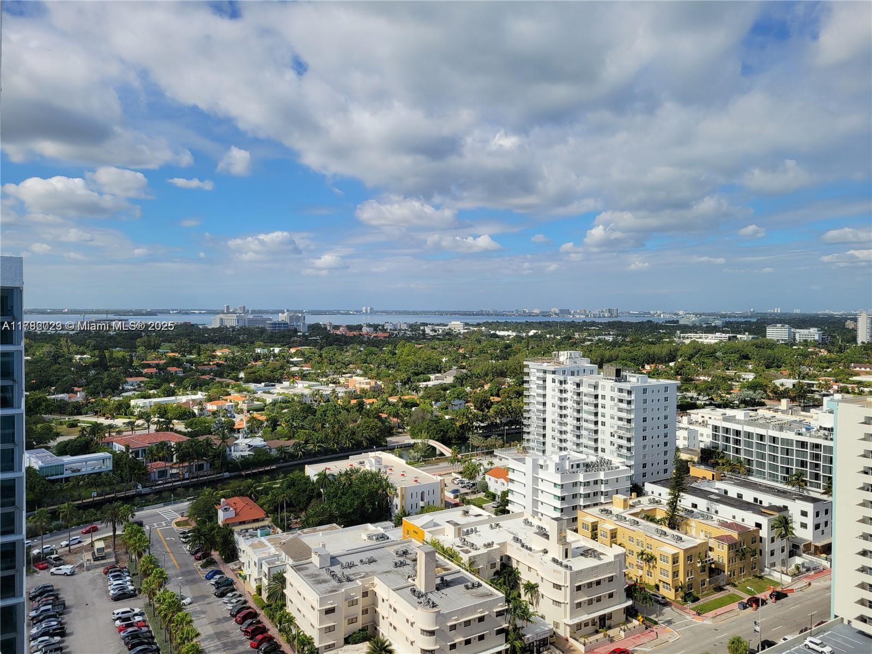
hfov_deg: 67.3
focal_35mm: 26
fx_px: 655
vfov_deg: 53.1
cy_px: 327
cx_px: 436
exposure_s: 1/3977
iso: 40
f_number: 1.8
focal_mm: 5.4
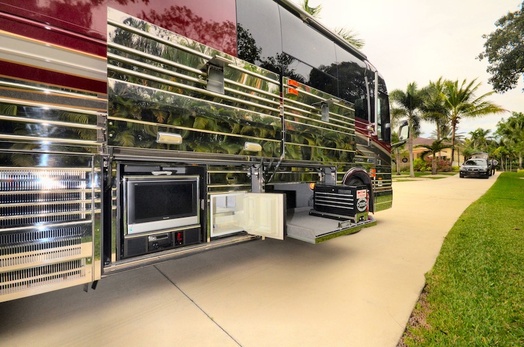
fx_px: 218
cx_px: 262
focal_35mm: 15
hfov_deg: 100.5
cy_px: 174
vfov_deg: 77.1
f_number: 13
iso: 400
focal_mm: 10
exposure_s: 1/250
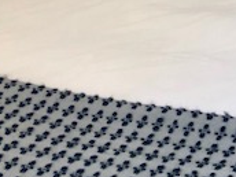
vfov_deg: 13.4
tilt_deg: -15.1
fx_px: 709
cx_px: 332
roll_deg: +1.2
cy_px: -92
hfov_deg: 17.4
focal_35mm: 104
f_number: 1.8
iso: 32
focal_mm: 4
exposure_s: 1/25
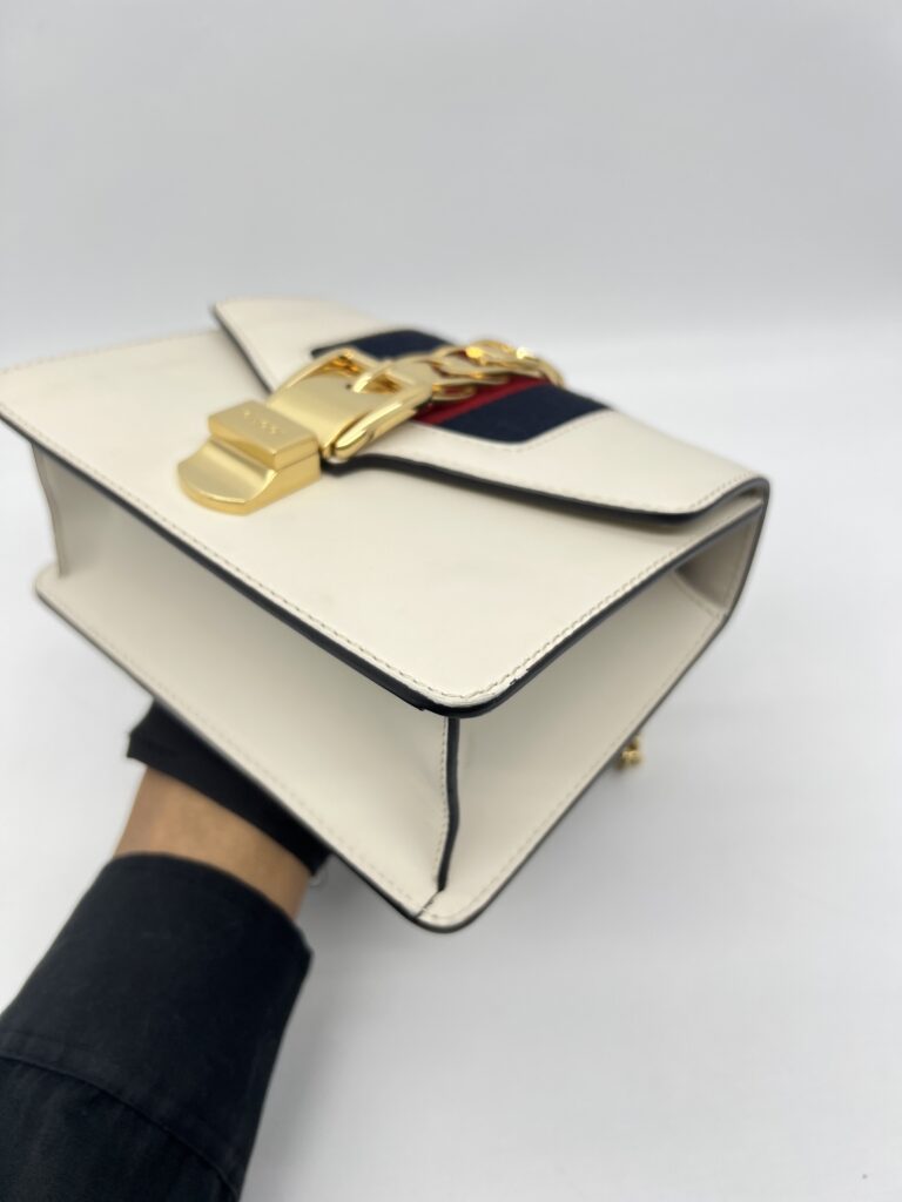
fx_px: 903
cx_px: 451
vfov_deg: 67.3
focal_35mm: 26
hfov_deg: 53.1
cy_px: 601
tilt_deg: -46.8
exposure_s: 1/165
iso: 40
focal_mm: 5.7
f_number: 1.5
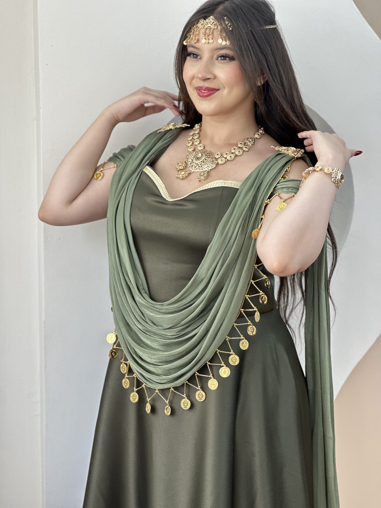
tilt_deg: -7.6
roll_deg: -0.4
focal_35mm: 77
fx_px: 1130
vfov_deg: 25.3
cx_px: 190
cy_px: 254
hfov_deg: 19.1
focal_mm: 9
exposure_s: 1/50
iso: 125
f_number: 2.8
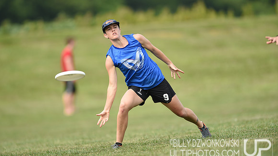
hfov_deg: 5.1
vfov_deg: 2.9
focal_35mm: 420
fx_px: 3096
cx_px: 139
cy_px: 70
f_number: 2.8
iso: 100
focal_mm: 400
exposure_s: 1/640
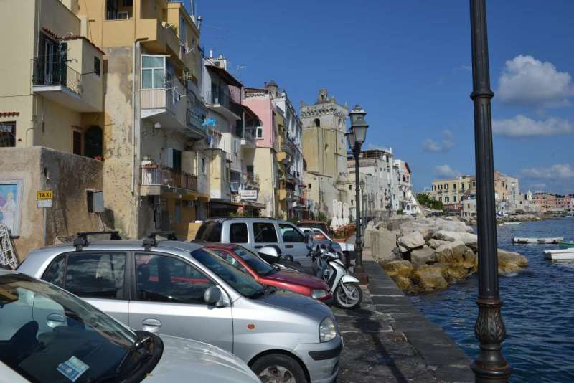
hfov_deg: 60.3
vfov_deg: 42.4
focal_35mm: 31
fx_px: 494
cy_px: 192
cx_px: 287
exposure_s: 1/160
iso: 125
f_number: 11
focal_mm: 31
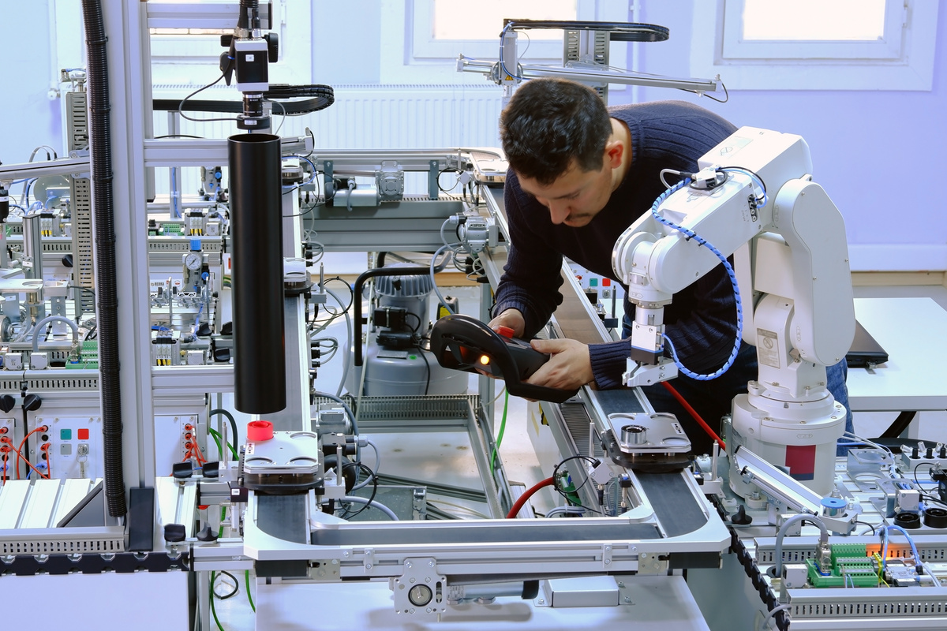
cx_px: 474
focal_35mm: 75
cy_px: 316
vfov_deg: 18.2
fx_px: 1973
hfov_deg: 27.0
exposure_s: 1.2
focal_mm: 50
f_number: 7.1
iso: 100
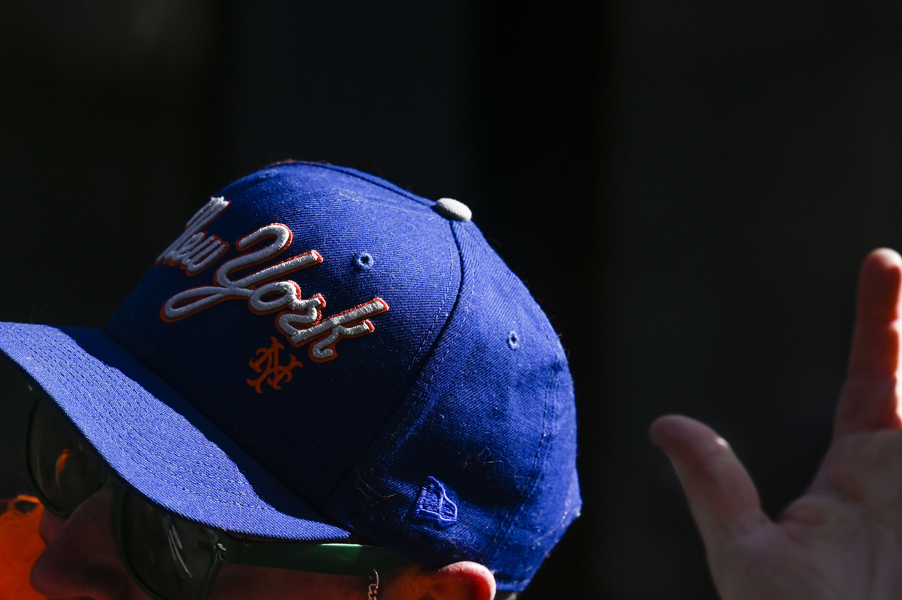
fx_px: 6810
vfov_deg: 5.0
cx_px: 70
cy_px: 641
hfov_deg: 7.6
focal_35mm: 272
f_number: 4
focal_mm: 125
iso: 100
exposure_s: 1/2000
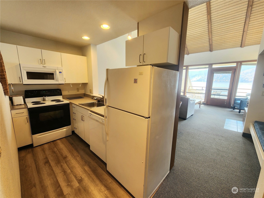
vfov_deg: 89.9
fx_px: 99
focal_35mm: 13
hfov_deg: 106.2
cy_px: 99
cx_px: 132
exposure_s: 1/60.2
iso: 125
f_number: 2.2
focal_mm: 2.2
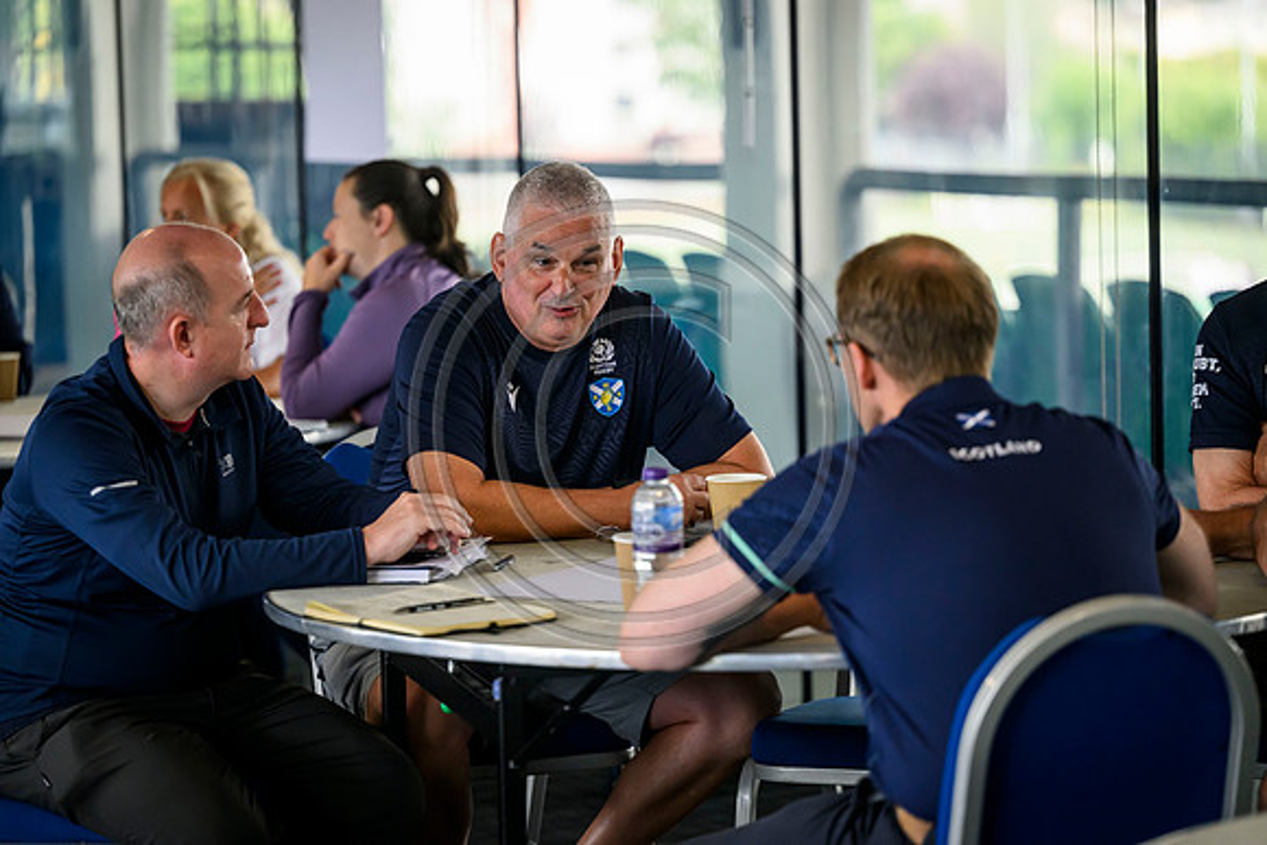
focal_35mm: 120
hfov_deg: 17.1
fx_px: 4224
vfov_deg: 11.4
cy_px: 422
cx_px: 634
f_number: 2.8
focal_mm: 120
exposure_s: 1/800
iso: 2500
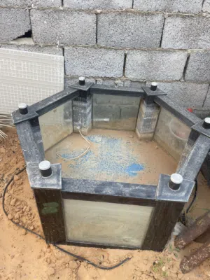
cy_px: 140
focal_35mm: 26
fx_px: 210
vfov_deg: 67.3
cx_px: 105
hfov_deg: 53.1
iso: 40
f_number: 1.6
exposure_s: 1/121
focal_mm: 4.2
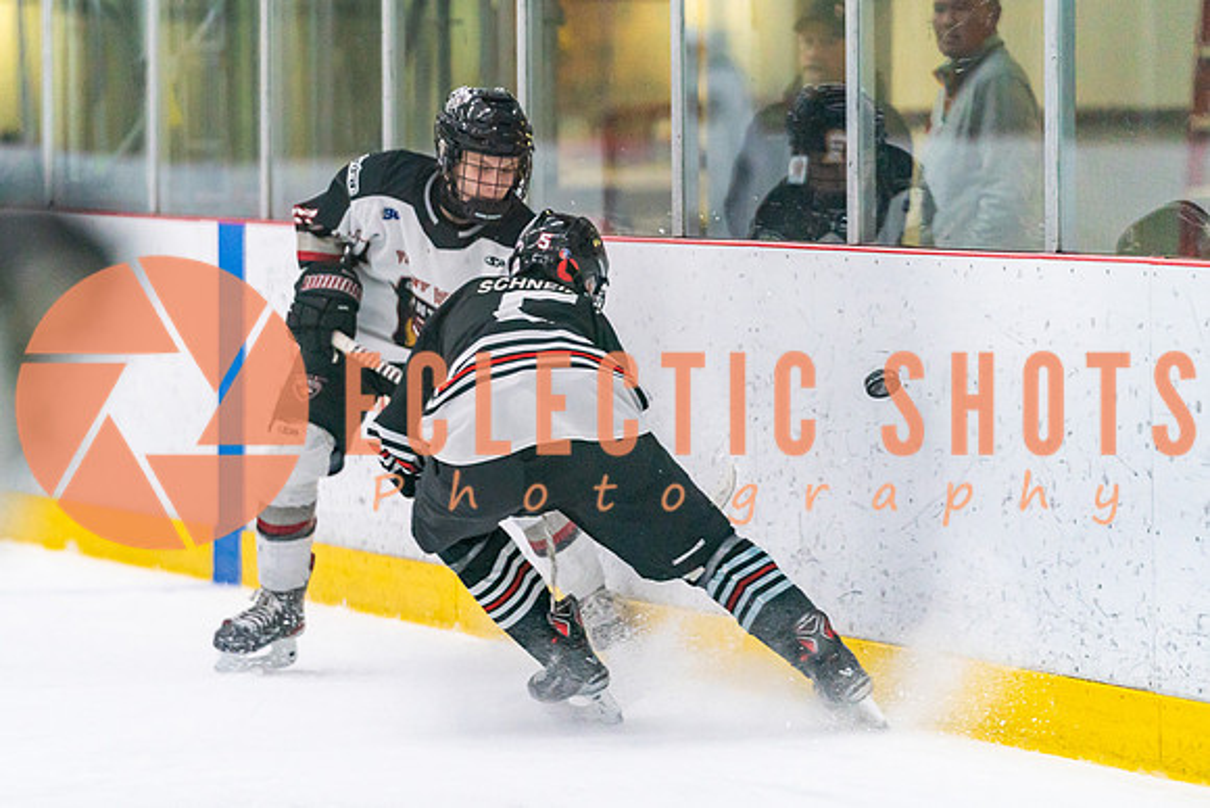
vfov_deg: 5.6
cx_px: 470
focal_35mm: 248
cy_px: 396
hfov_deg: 8.3
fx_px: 8324
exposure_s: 1/1250
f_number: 2.8
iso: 3200
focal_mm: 200
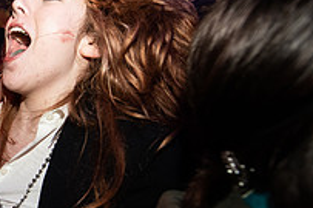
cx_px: -80
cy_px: 129
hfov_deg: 35.5
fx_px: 347
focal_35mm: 40
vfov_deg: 33.2
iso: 2000
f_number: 3.5
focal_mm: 14
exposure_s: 1/80
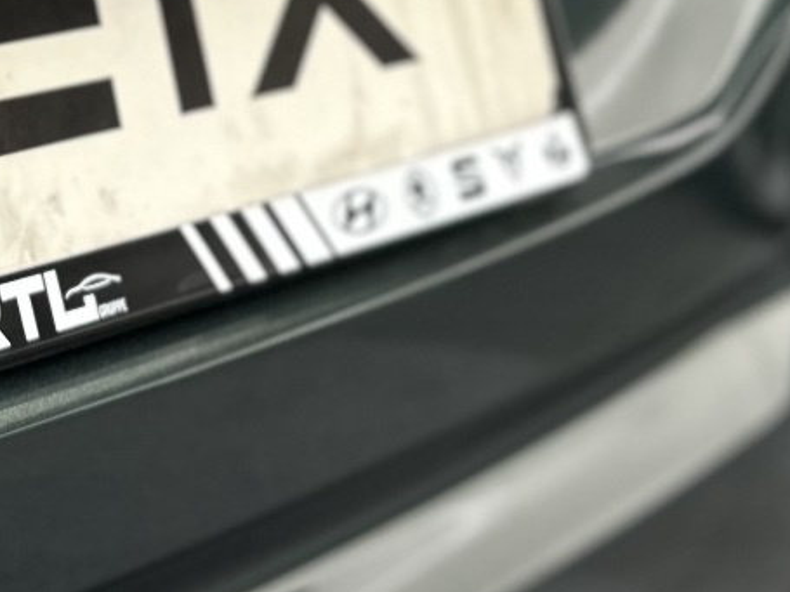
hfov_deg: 19.4
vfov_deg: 14.4
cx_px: -160
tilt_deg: -3.8
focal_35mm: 95
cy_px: -340
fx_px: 2168
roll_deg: -0.3
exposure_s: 1/136
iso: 64
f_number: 1.78
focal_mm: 6.86
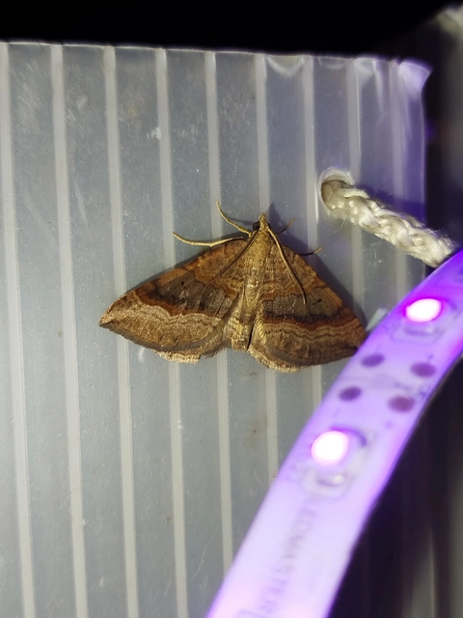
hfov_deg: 30.3
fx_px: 856
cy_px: 309
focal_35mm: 48
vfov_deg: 39.7
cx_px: 232
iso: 64
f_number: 1.7
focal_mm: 5.31
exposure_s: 1/50
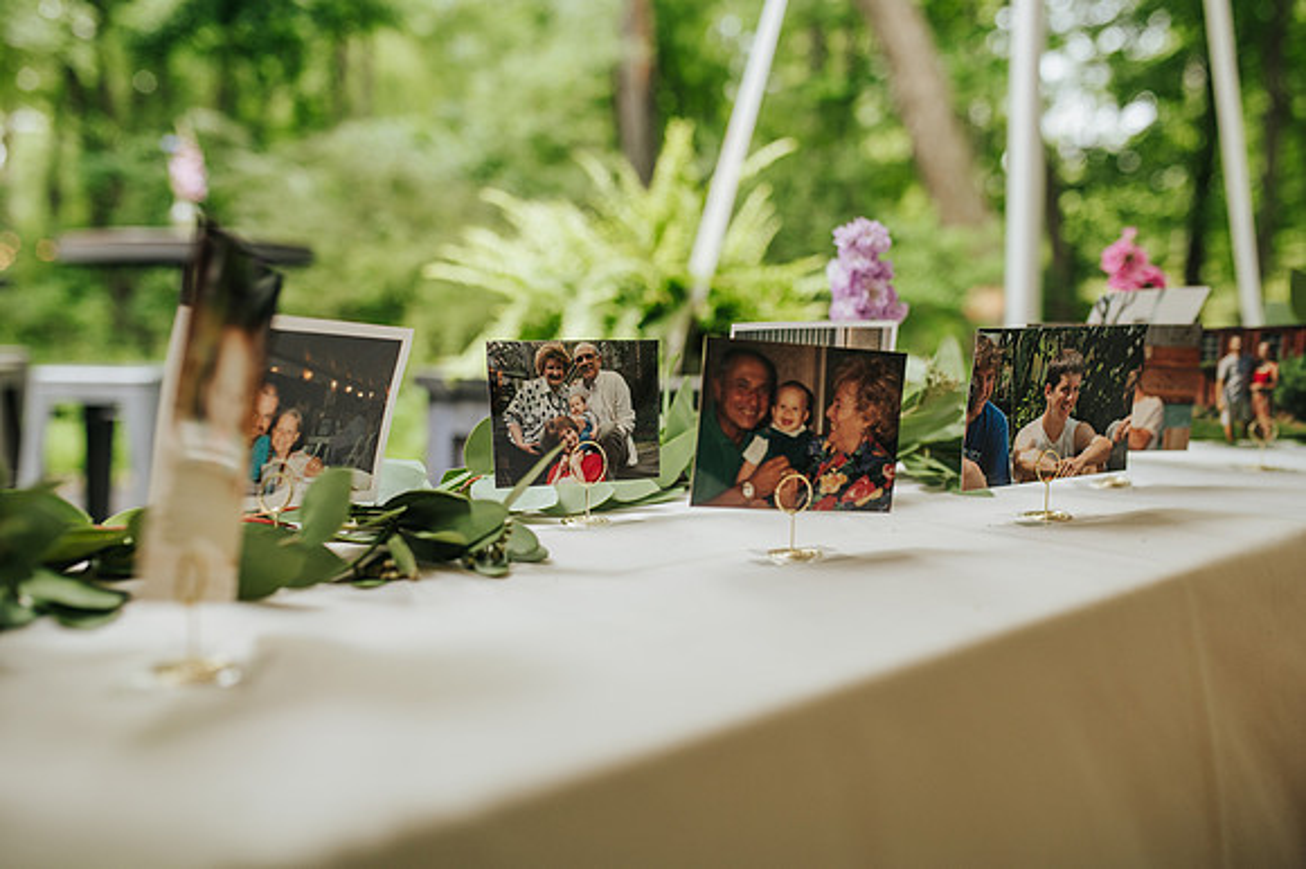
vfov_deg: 37.8
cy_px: 434
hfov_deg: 54.5
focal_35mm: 35
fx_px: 1269
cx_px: 653
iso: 500
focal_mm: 35
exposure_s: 1/800
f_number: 2.8
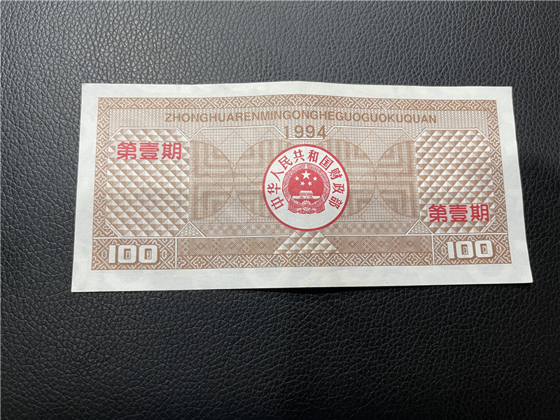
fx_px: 404
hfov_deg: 69.4
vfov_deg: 54.9
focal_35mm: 25
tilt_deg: -81.8
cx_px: 280
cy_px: 210
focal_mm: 5.1
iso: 100
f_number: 1.6
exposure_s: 1/50
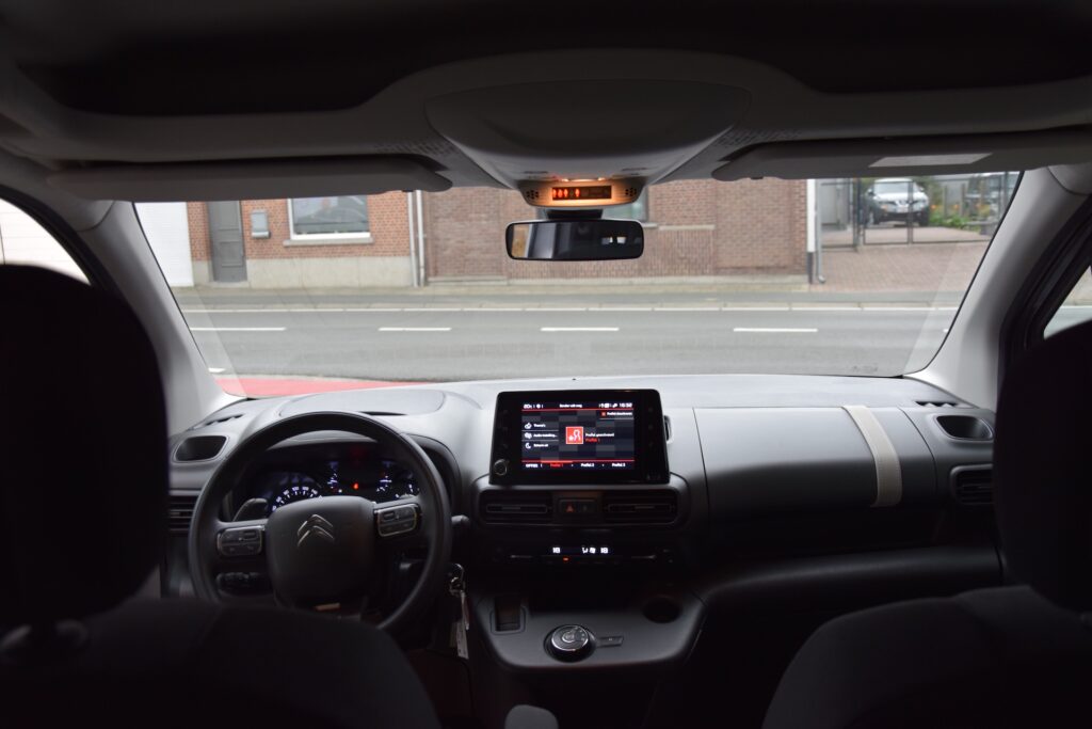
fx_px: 1001
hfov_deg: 57.2
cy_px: 364
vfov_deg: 40.0
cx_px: 546
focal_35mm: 33
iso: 560
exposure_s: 1/60
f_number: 4
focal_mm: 22
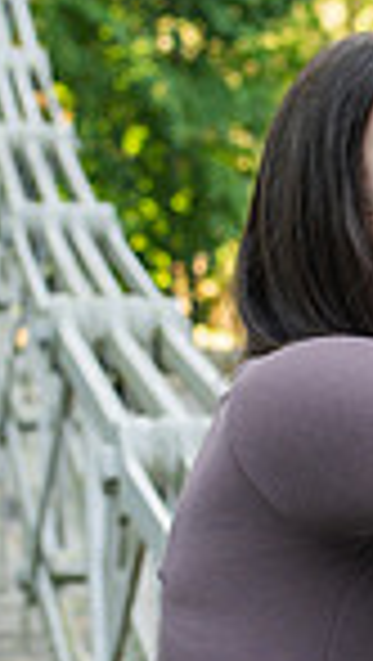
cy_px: 369
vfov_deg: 19.1
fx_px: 1964
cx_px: 488
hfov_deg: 10.6
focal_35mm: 112
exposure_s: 1/320
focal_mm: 35
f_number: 3.5
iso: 500
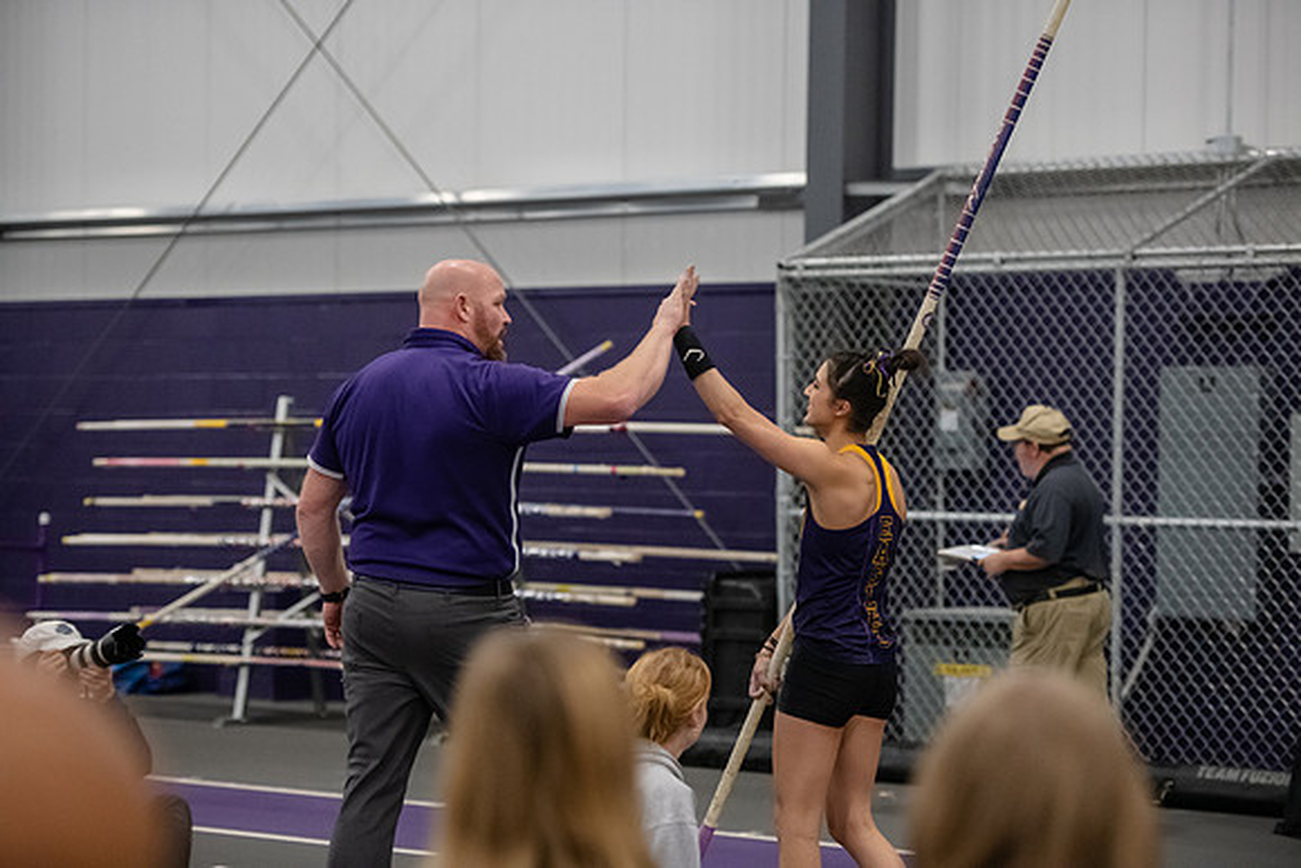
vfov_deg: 13.0
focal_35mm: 105
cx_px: 650
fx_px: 3795
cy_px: 434
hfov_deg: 19.5
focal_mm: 105
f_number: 2.8
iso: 5000
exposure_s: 1/640
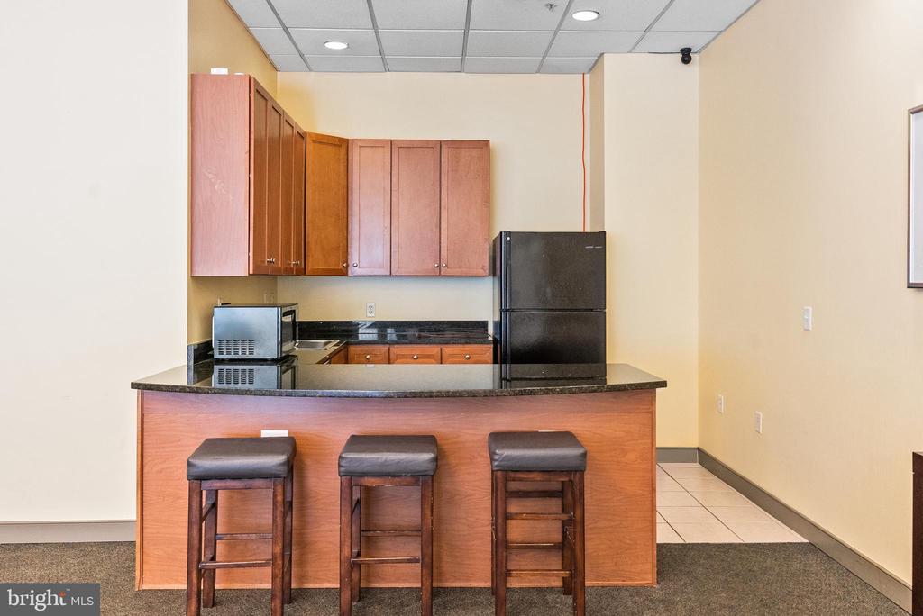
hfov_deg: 65.4
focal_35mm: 28
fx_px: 718
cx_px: 462
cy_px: 308
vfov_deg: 46.5
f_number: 6.3
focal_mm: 28
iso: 1600
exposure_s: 1/25
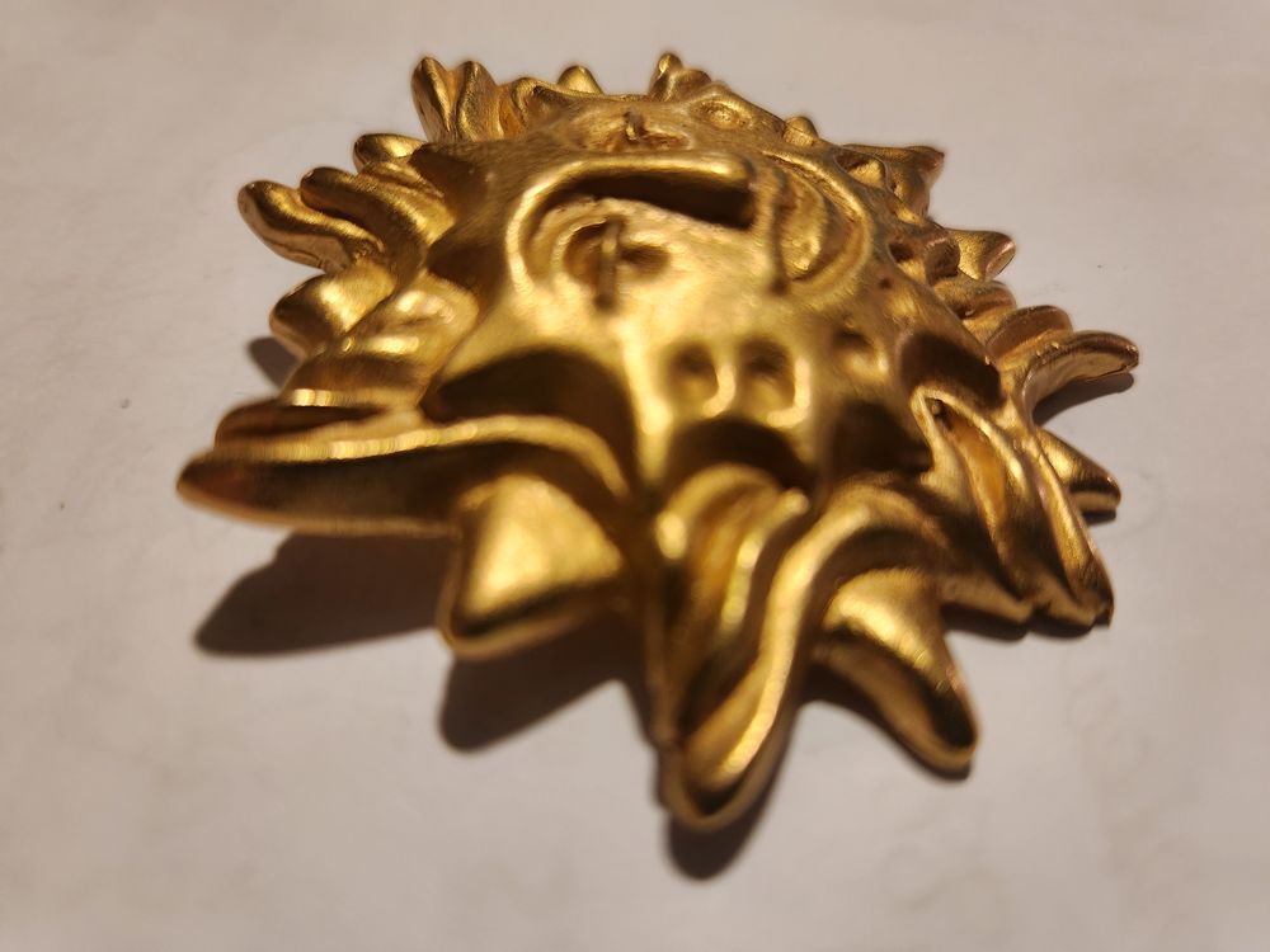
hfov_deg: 73.9
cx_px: 635
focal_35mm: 23
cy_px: 476
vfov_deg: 58.9
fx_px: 844
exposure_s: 1/100
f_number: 1.8
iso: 320
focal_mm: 5.4
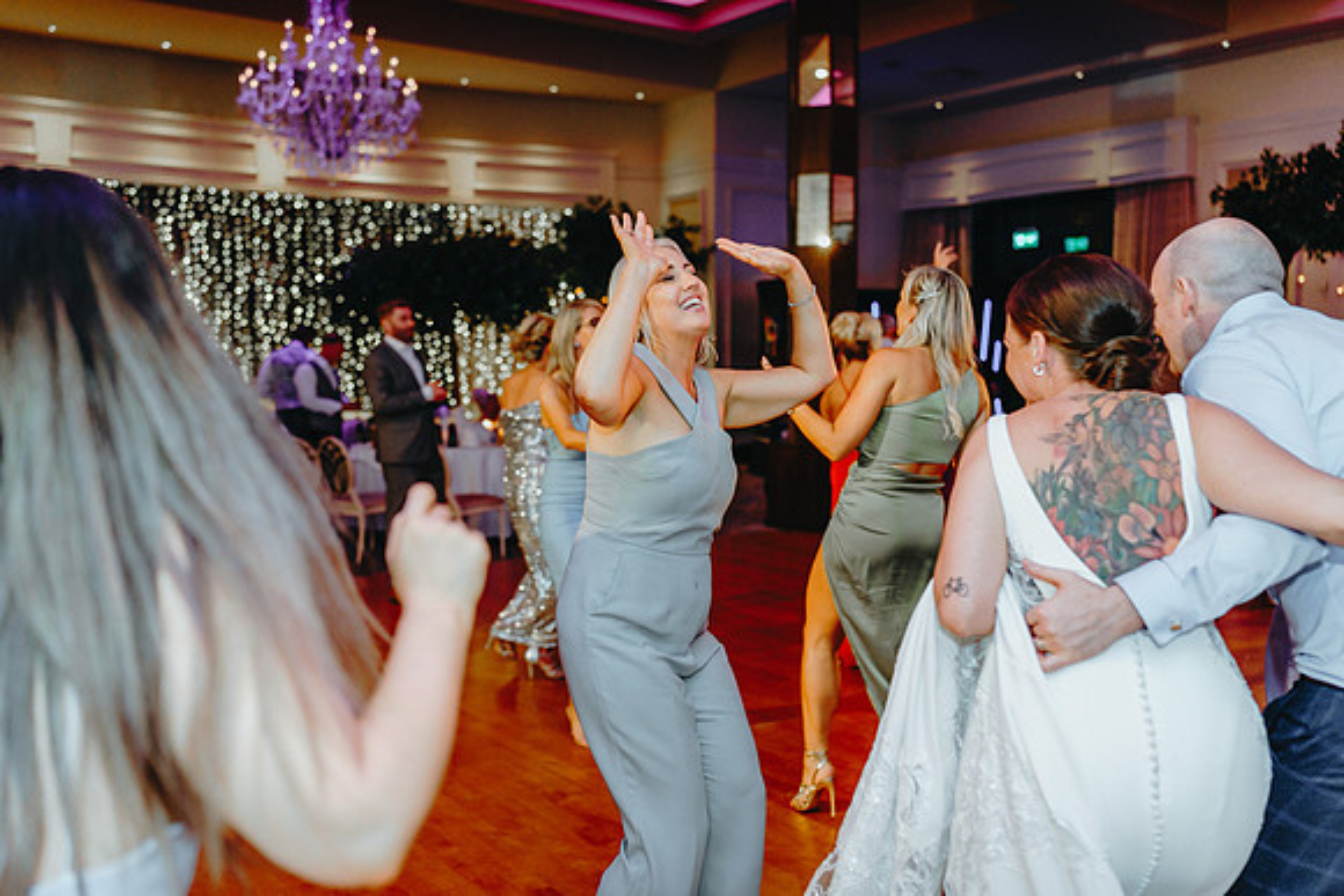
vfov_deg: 37.9
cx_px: 672
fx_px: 1307
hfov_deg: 54.4
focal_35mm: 35
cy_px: 448
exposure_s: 1/250
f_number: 2
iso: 1250
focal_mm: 35
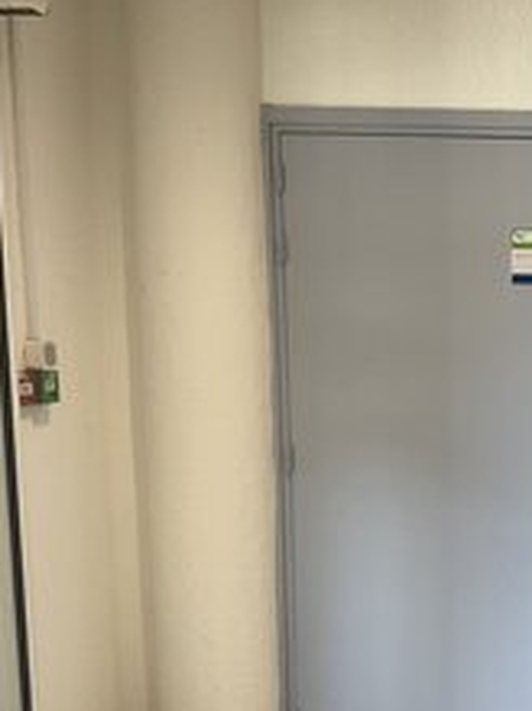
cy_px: 477
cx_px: 597
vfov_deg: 35.8
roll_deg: -1.6
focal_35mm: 53
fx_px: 1087
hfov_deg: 25.4
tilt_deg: -9.0
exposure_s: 1/50
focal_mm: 3
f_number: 1.8
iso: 64
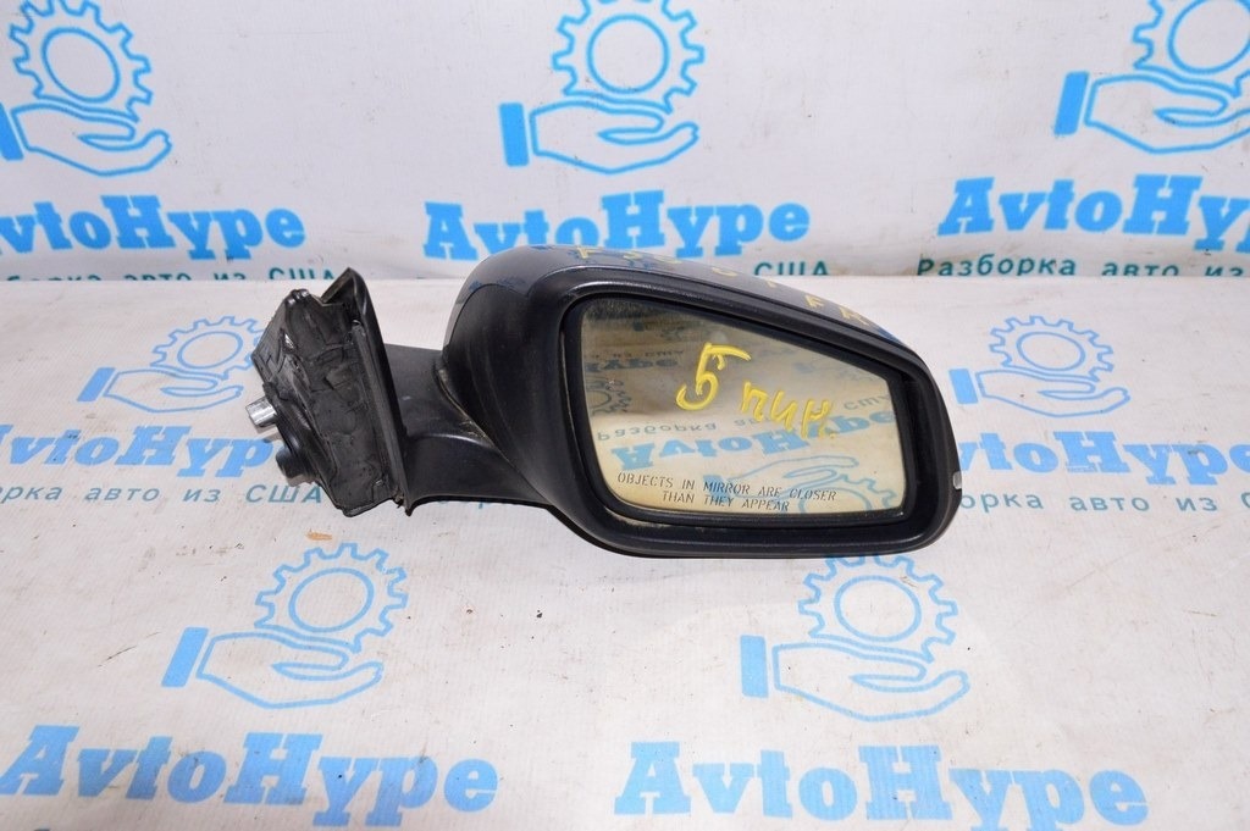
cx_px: 625
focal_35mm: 32
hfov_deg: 59.5
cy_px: 416
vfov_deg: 41.6
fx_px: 1093
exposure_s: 1/200
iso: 1600
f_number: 8
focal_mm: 21
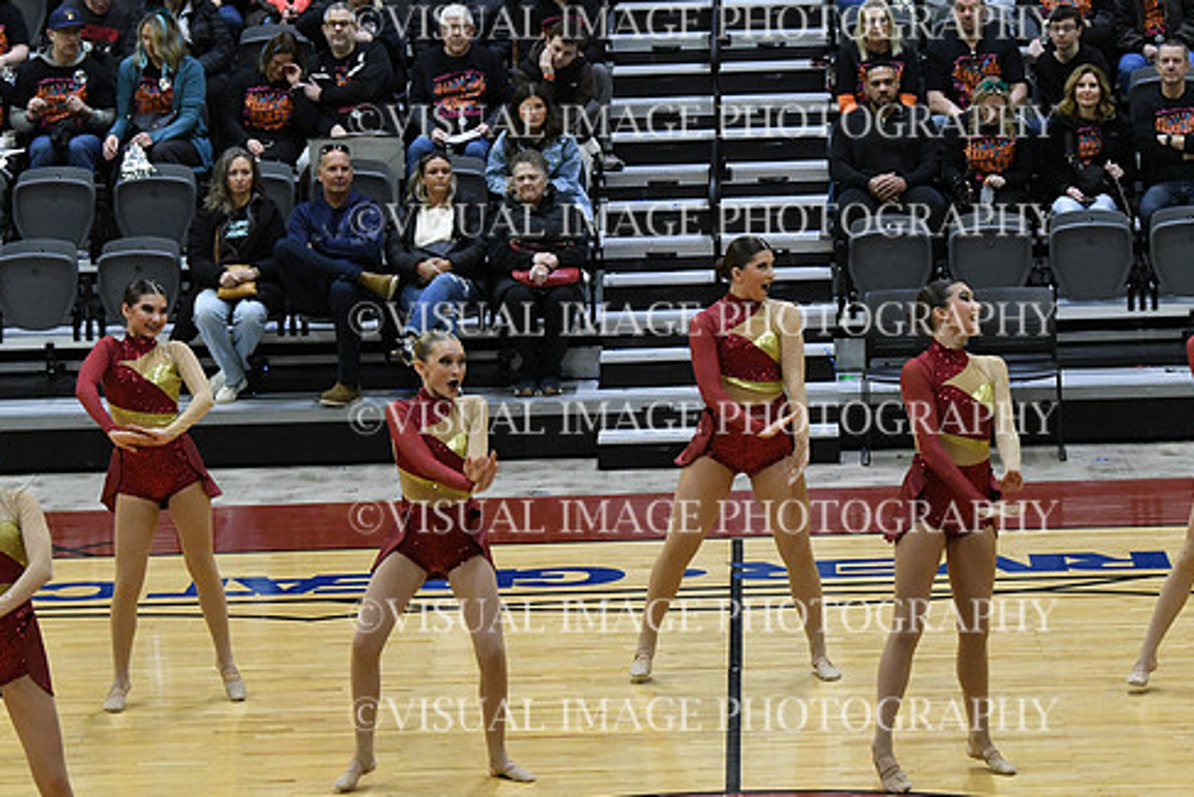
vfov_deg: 8.1
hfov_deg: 12.2
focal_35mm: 169
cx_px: 704
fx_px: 5606
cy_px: 467
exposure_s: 1/500
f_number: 4
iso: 5000
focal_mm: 95
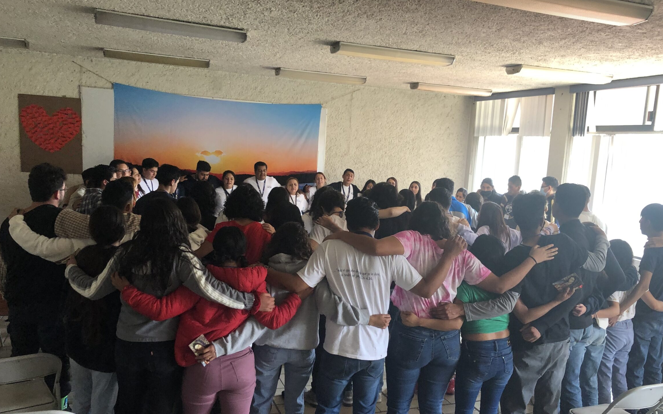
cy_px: 247
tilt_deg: -8.7
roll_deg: -3.1
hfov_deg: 58.0
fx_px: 596
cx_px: 365
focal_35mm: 33
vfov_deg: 38.2
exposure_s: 1/30
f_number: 1.8
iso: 25
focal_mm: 4
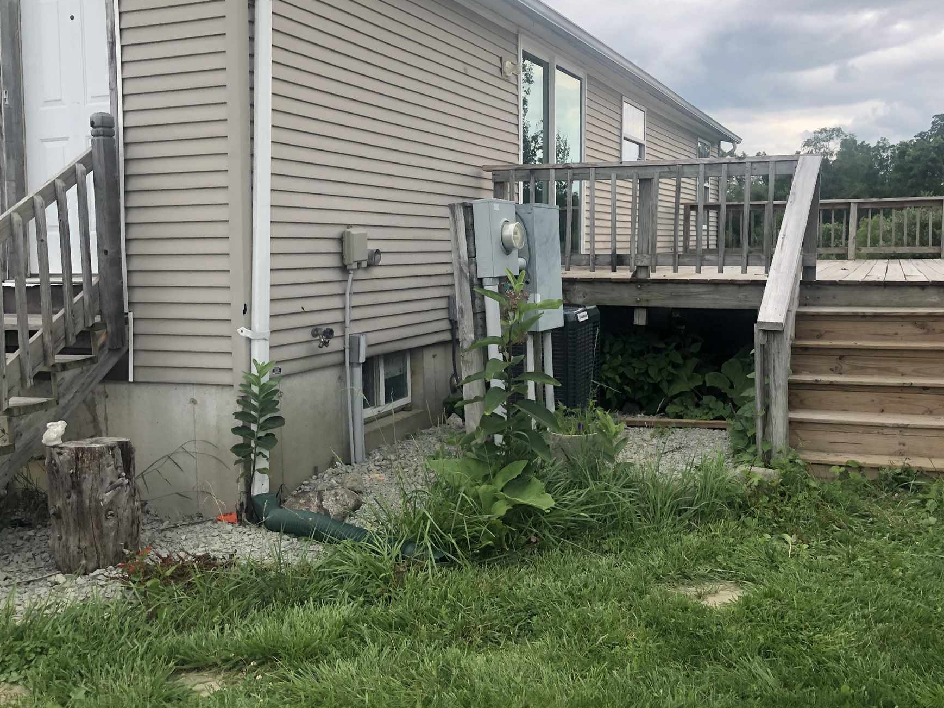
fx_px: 900
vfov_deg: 42.8
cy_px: 292
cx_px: 518
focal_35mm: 33
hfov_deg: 55.3
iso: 20
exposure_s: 1/461
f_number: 1.8
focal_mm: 3.99
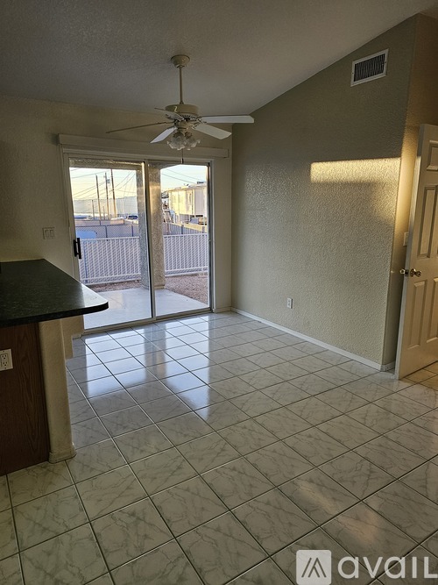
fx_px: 388
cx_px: 219
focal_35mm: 23
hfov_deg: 58.9
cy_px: 292
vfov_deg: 73.9
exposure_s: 1/207
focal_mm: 6.3
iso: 125
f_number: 1.7
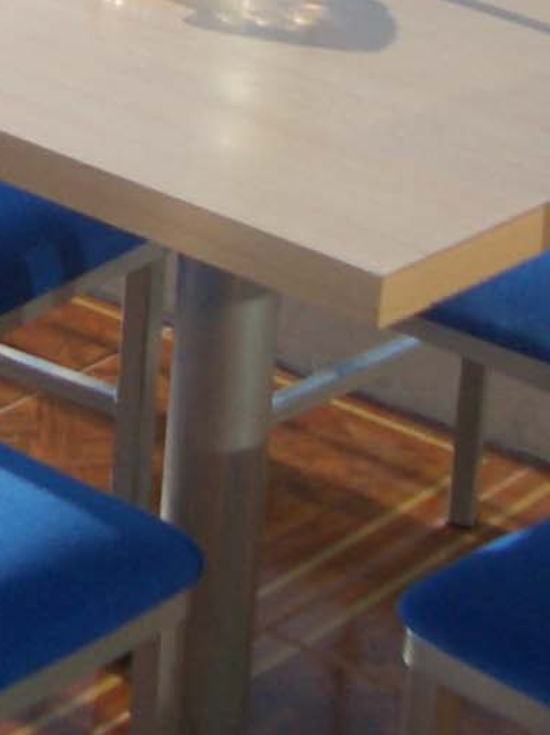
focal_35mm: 157
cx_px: -317
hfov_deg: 9.2
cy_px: -219
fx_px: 3329
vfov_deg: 12.2
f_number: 2.6
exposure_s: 1/800
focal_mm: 5.8
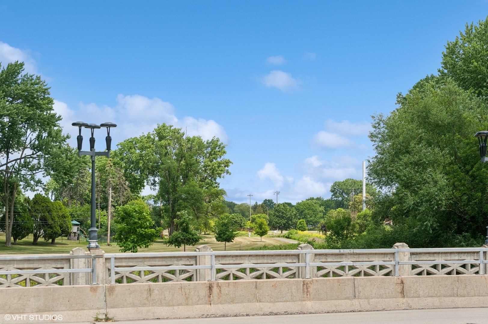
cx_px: 244
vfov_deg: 19.4
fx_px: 948
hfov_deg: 28.9
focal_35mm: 70
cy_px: 162
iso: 200
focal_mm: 70
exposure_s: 1/500
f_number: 8
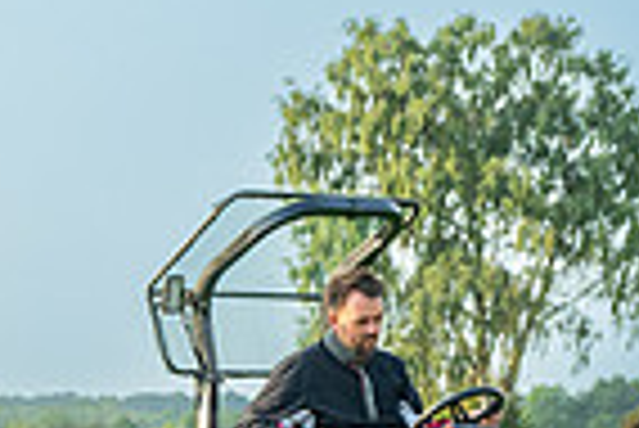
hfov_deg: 7.9
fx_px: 4495
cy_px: 809
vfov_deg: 5.4
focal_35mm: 253
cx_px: -513
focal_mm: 62
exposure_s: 1/800
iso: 400
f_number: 5.6
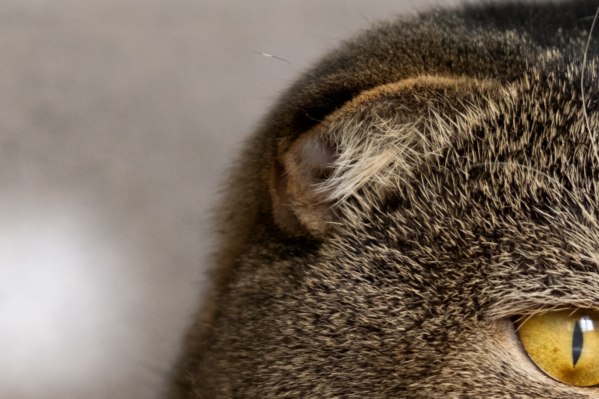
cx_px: 715
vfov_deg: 4.7
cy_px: 471
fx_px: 4858
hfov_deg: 7.0
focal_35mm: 292
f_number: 4
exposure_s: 1/100
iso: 640
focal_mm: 65.2
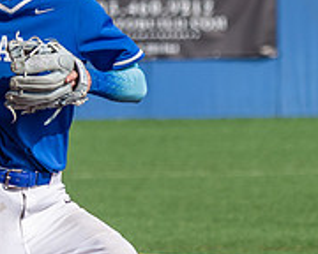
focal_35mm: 1067
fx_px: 10042
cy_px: 142
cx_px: -48
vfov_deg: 1.5
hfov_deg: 1.8
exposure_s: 1/1600
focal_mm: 210
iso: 180
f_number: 5.3
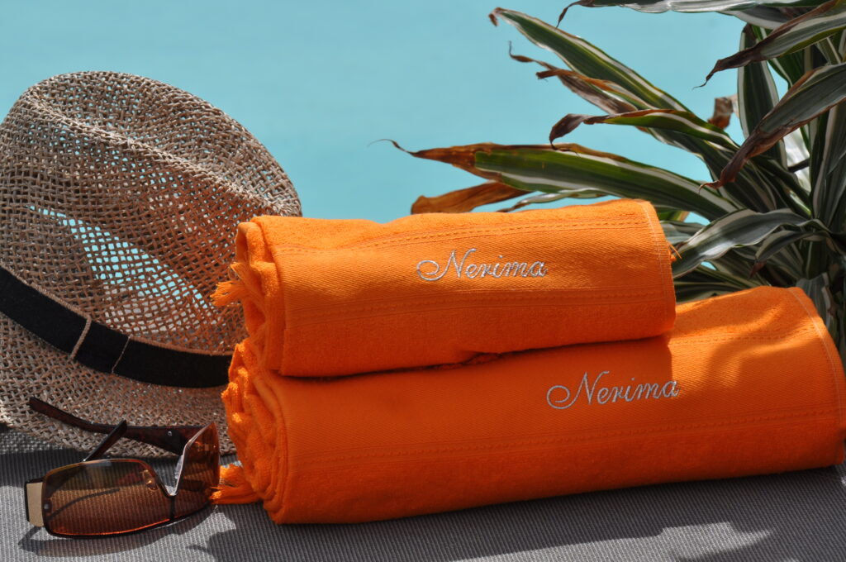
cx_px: 423
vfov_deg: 7.5
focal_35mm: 183
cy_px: 281
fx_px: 4295
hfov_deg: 11.2
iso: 200
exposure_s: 1/400
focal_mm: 122
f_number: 10
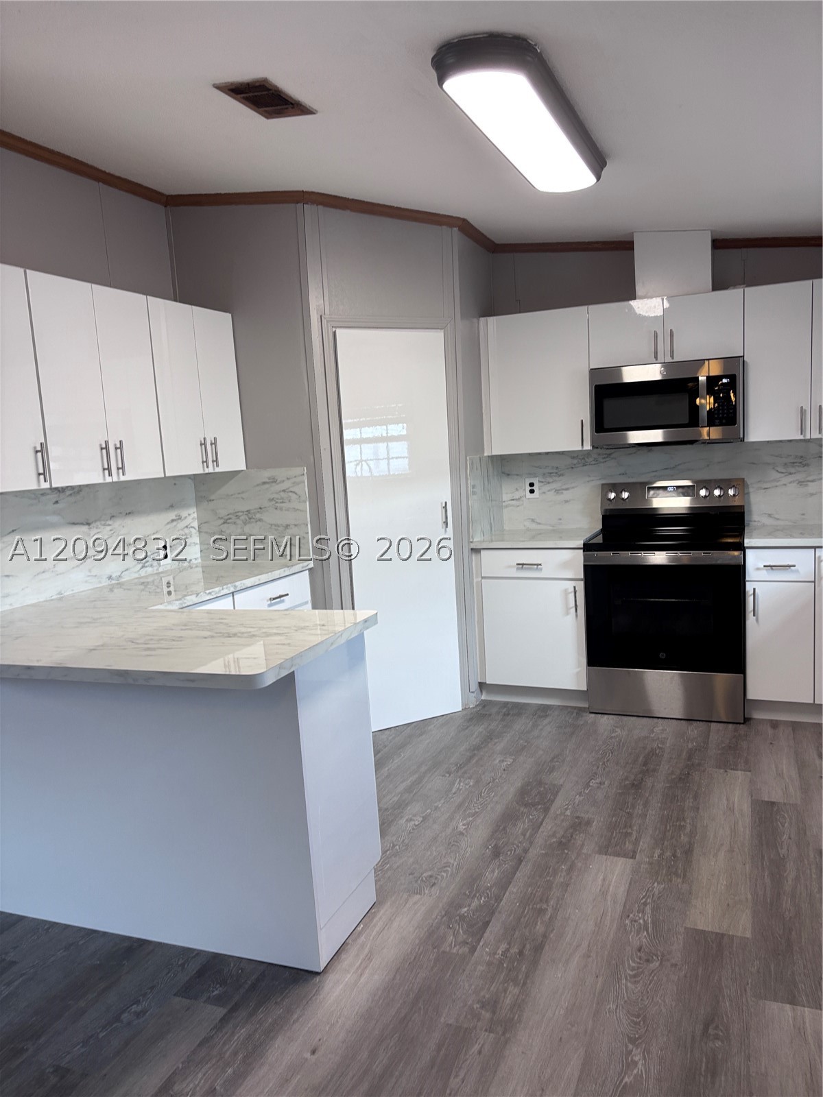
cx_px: 412
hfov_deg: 53.1
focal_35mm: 26
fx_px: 824
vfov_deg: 67.3
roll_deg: +3.9
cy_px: 548
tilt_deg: -7.3
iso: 80
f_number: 1.6
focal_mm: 5.96
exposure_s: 1/60
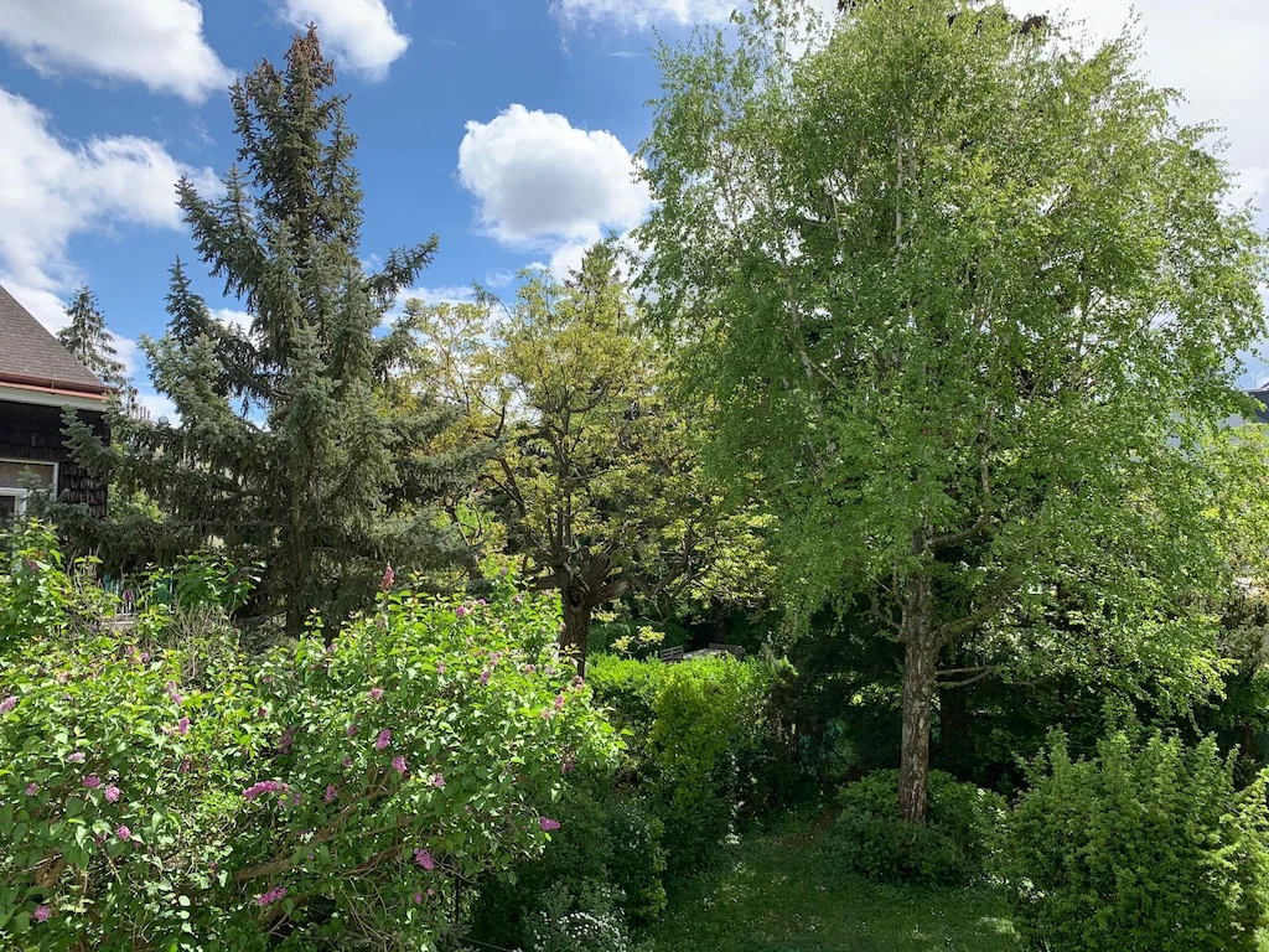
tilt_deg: +5.9
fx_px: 953
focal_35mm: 26
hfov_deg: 67.3
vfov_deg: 53.1
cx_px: 634
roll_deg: -1.1
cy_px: 476
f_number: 1.8
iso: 25
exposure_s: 1/1266
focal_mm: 4.25
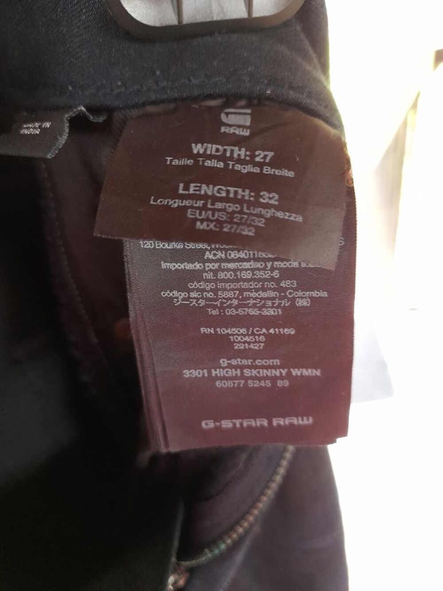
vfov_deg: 69.4
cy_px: 296
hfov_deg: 54.9
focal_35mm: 25
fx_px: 427
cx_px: 222
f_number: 2
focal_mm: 4.6
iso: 500
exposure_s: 1/24
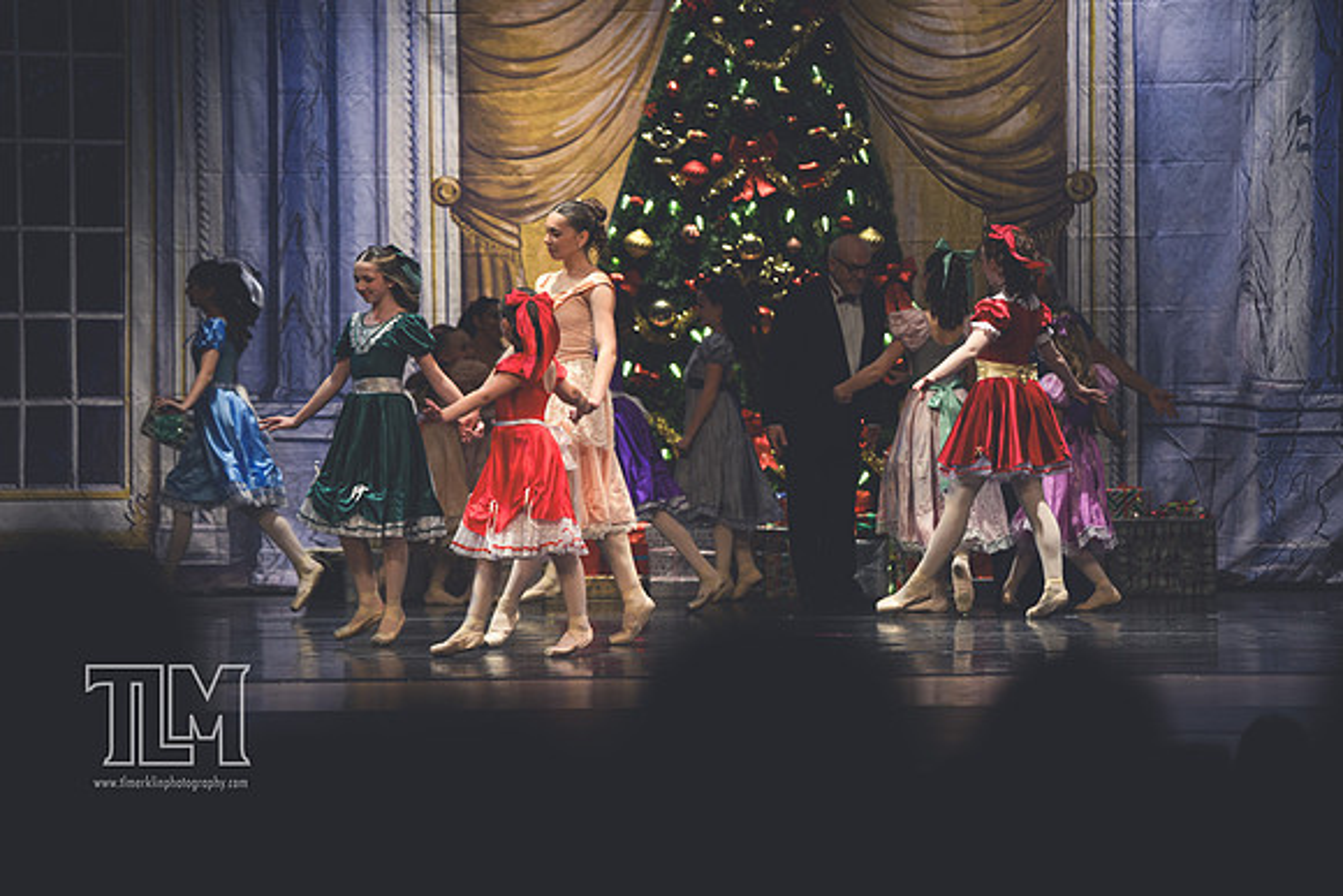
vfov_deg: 6.9
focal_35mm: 200
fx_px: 7463
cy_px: 448
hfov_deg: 10.3
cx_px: 672
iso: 1400
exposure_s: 1/400
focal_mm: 200
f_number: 2.8
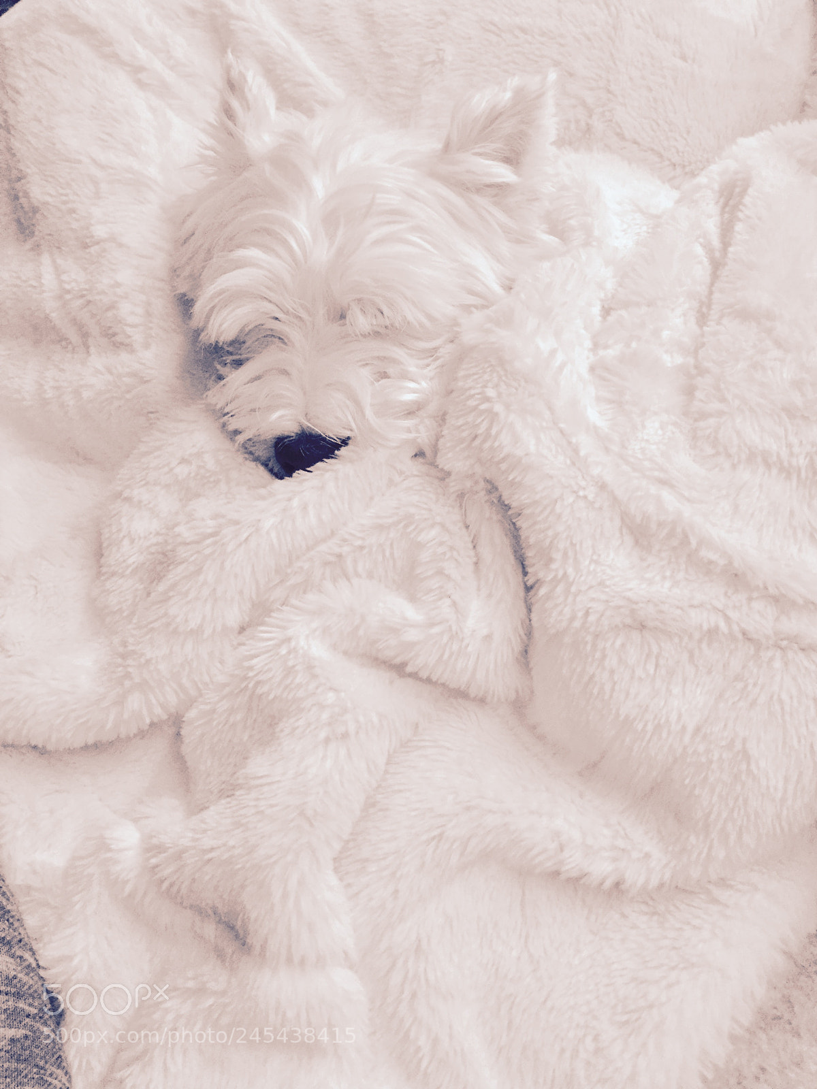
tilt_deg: -45.5
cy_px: 544
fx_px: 913
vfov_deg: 61.7
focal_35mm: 29
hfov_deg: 48.2
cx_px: 408
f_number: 2.2
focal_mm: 4.15
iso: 250
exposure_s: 1/17
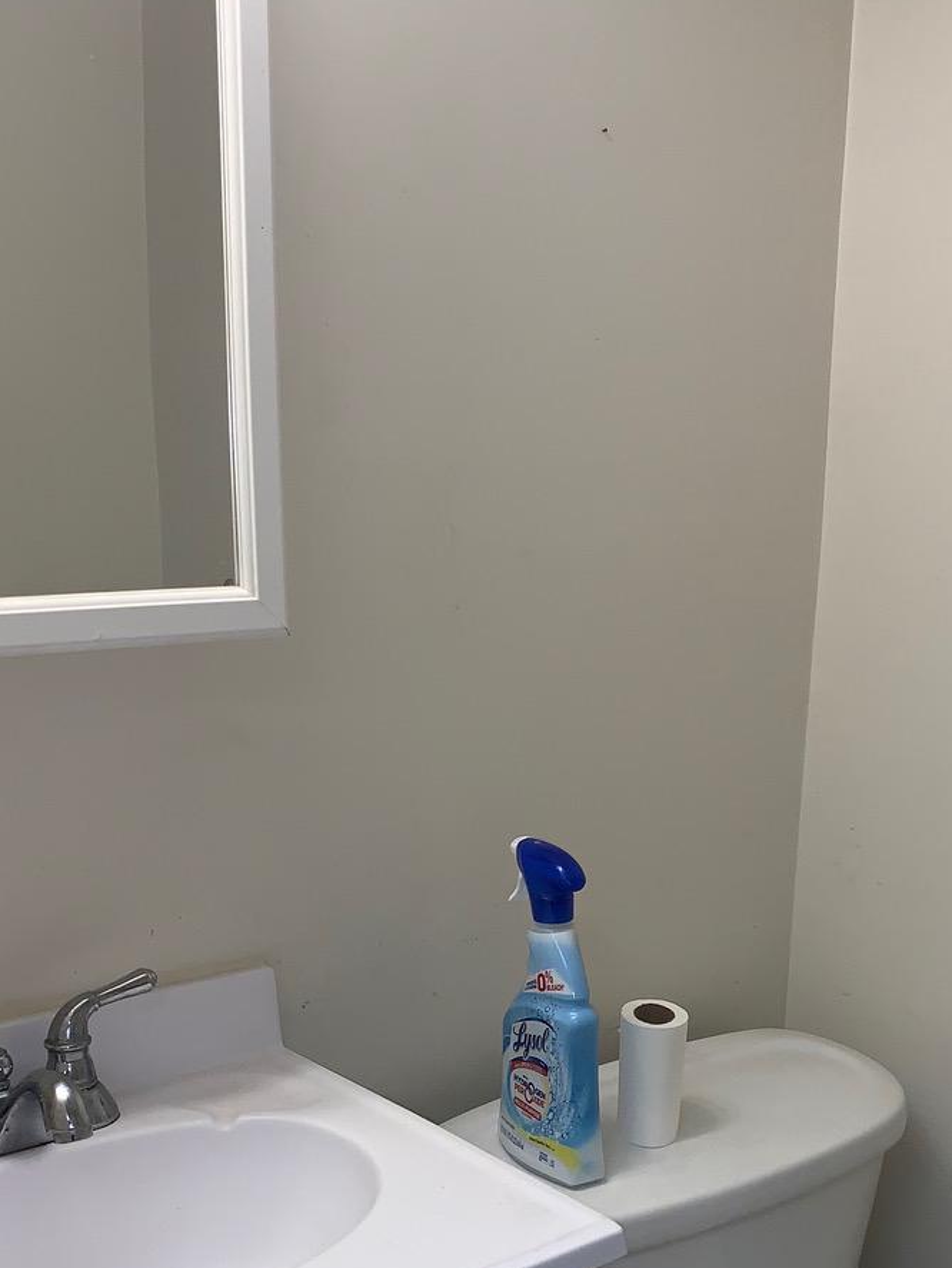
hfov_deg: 32.1
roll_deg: -1.6
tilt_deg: -13.8
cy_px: 855
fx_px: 1649
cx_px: 570
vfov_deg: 41.5
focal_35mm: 45
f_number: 1.8
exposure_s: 1/143
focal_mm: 4.25
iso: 25
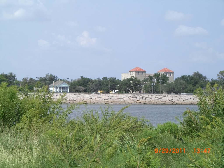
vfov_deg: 13.0
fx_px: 738
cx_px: 112
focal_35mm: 114
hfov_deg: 17.3
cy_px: 84
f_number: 5.2
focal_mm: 18.6
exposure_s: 1/400
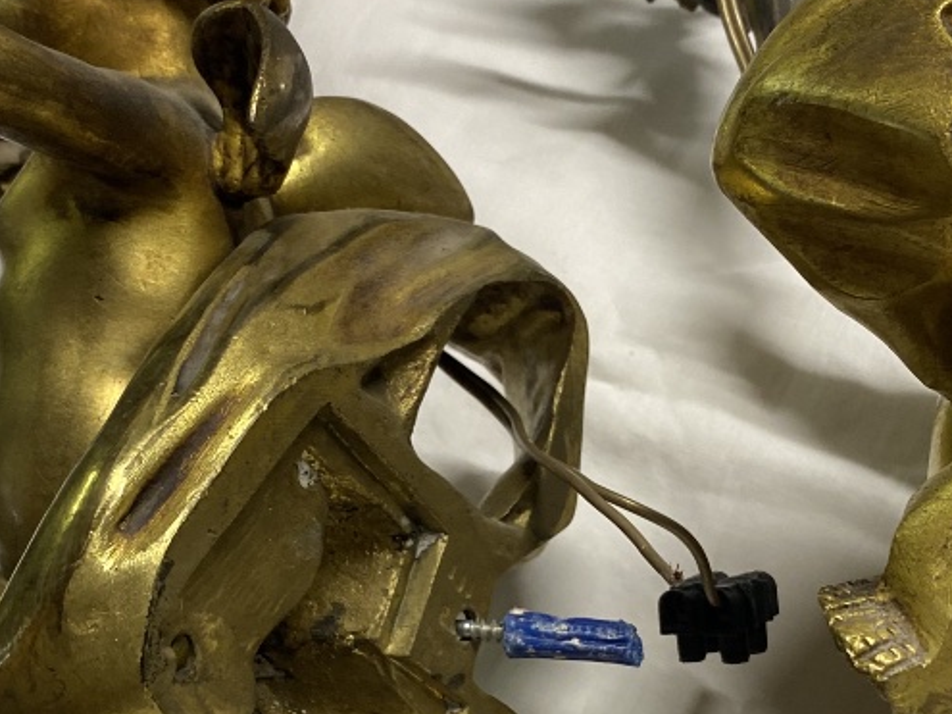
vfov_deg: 23.0
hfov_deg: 30.7
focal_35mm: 63
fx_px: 1732
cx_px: 565
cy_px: 568
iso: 125
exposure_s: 1/50
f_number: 1.8
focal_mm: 4.25
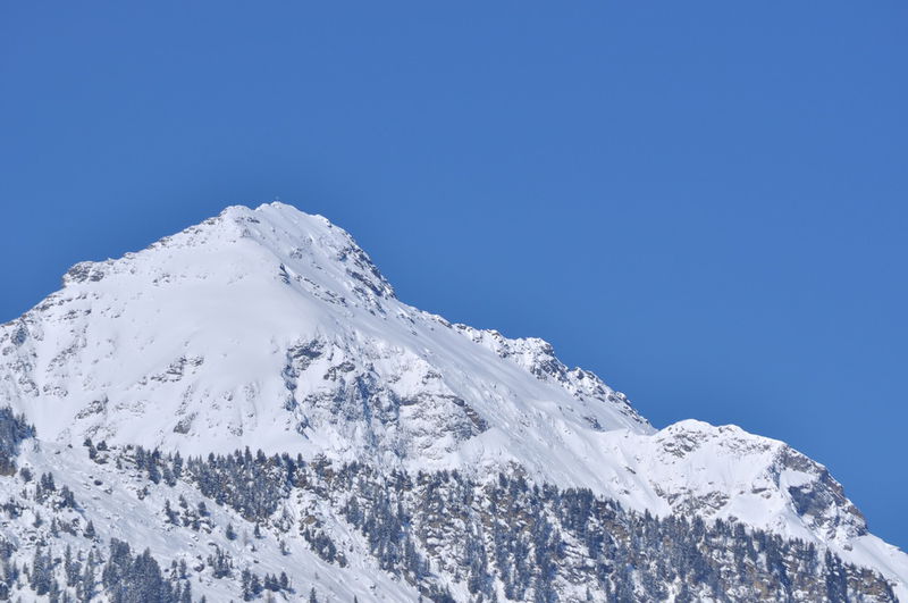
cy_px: 302
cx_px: 454
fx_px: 7556
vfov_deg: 4.6
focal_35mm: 300
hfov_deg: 6.9
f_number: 11
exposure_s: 1/125
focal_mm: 200
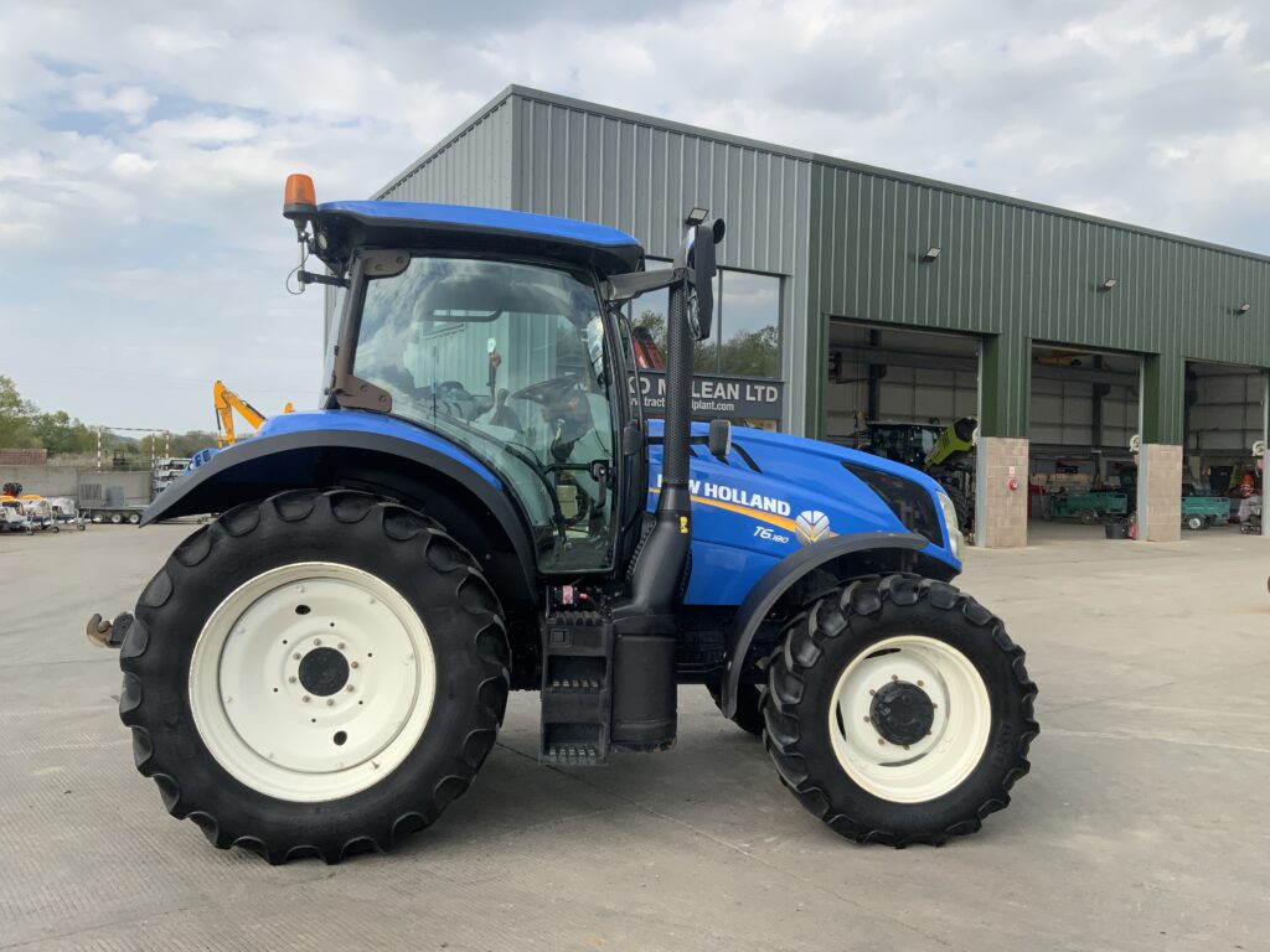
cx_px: 635
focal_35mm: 29
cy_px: 476
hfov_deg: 61.7
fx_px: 1064
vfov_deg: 48.2
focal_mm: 3
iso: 16
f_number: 1.8
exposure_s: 1/997
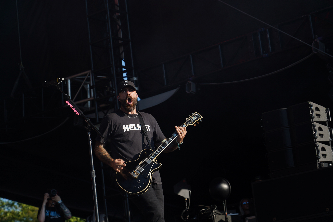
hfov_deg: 19.5
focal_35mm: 105
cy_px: 111
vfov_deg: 13.0
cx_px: 166
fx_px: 971
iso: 100
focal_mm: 105
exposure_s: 1/320
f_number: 6.3
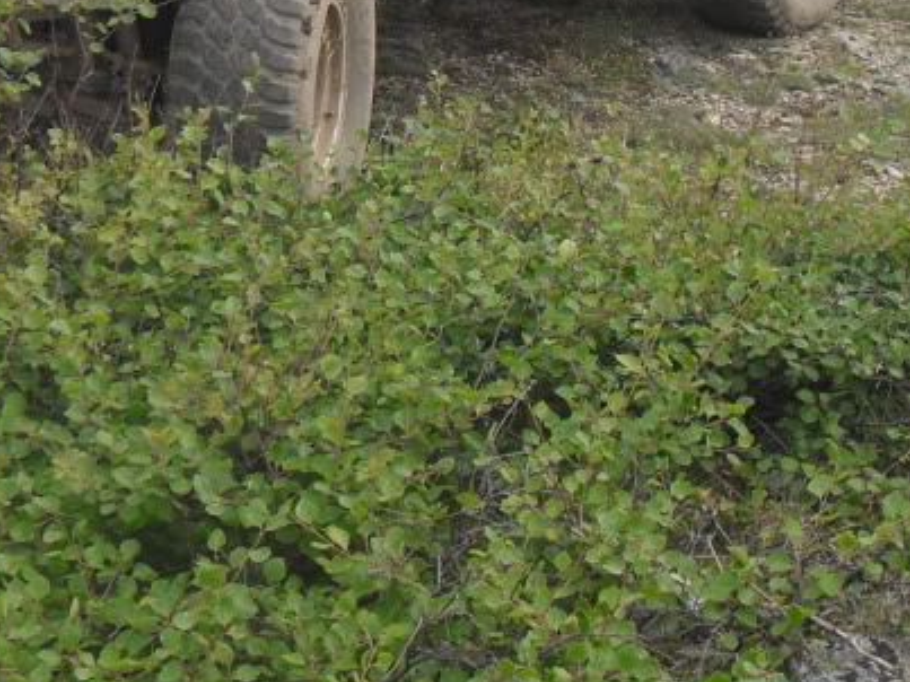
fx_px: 2339
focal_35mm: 89
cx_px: 440
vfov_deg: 16.3
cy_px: 20
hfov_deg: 22.0
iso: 100
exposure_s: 1/90
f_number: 8.9
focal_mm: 6.2
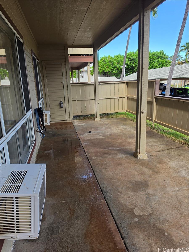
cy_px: 126
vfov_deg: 73.9
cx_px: 94
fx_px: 167
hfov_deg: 58.9
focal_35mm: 23
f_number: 1.4
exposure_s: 1/2105
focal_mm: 6.5
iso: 64
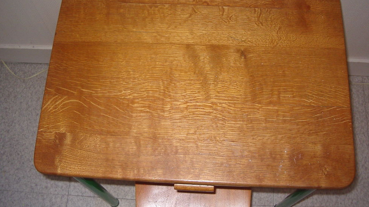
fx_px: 411
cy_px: 83
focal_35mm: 42
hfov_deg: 48.4
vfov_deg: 28.3
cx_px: 183
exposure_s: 1/60
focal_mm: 5.8
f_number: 2.6
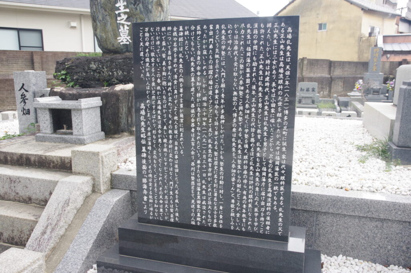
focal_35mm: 32
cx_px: 206
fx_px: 359
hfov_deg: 59.5
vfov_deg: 41.6
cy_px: 136
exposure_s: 1/100
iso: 400
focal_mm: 21
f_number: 8
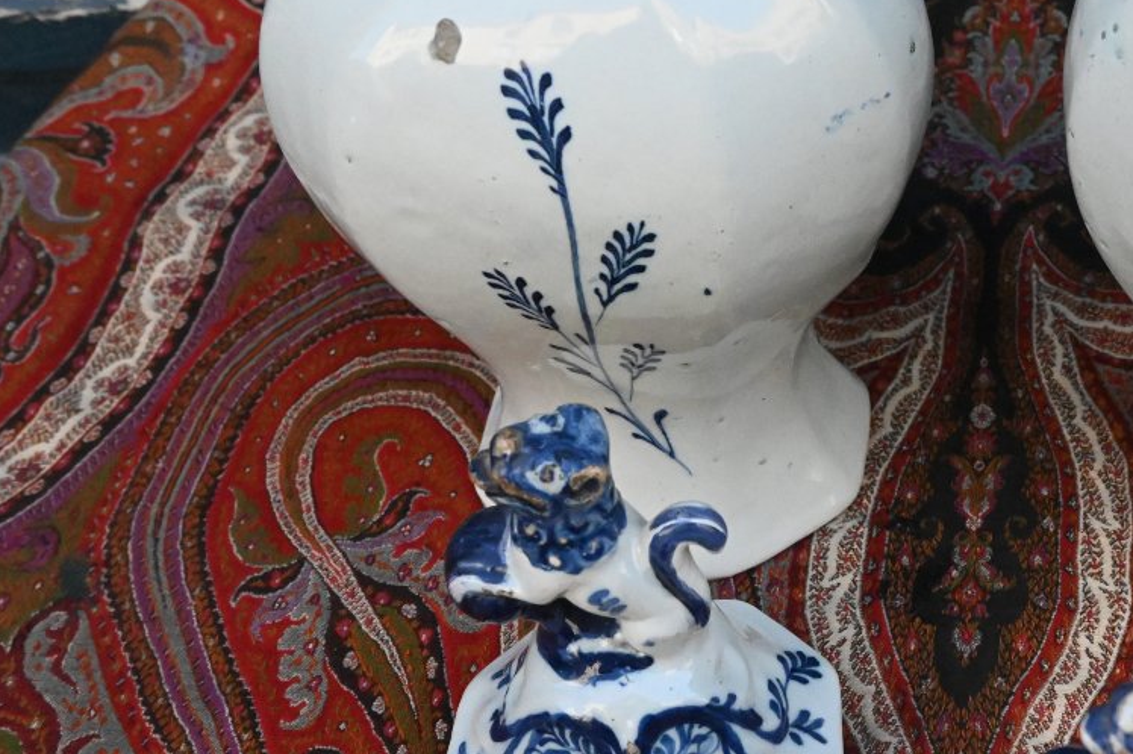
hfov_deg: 31.9
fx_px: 1931
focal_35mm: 61
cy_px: 247
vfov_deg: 22.0
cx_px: 882
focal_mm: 25.5
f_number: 6.3
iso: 8000
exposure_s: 1/4000
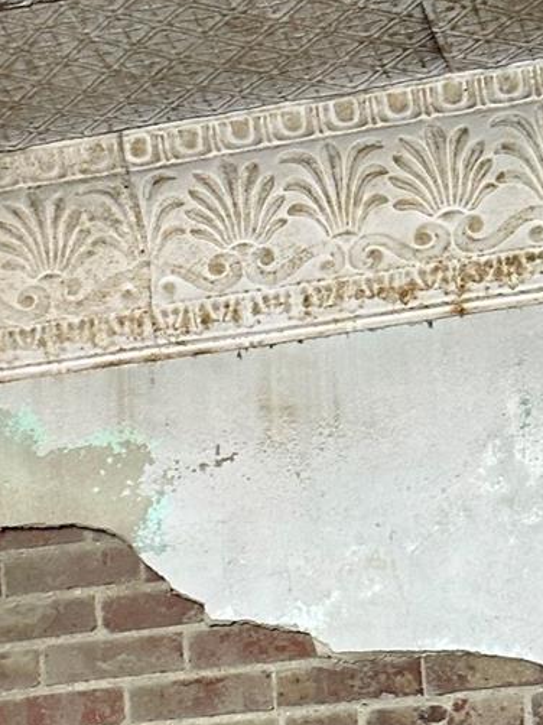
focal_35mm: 147
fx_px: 3077
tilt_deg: +18.7
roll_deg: -1.0
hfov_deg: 9.8
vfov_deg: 13.4
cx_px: -243
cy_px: 544
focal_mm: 6.86
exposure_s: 1/60
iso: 160
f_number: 1.78
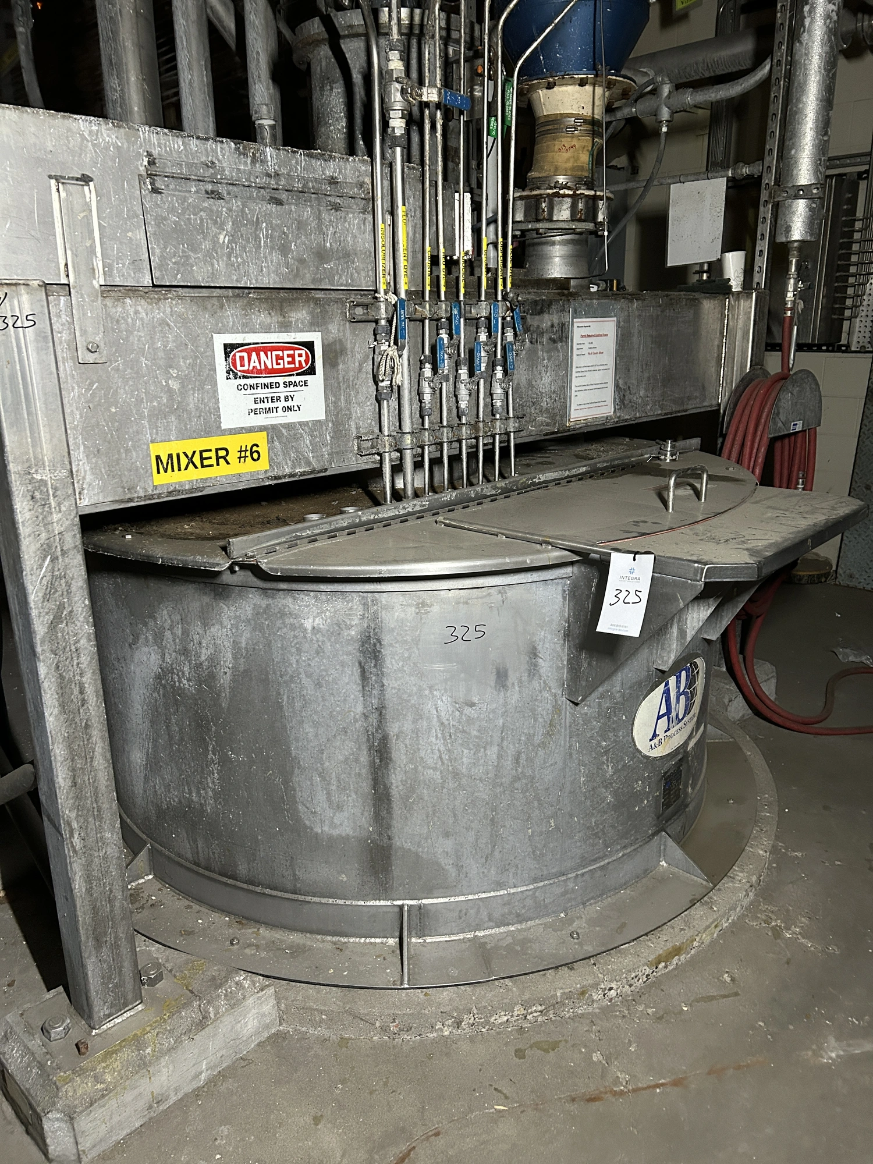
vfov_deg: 67.3
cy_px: 582
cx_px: 436
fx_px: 874
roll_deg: +0.8
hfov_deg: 53.1
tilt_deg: -15.8
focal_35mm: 26
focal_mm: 5.7
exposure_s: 1/60
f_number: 1.5
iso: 500
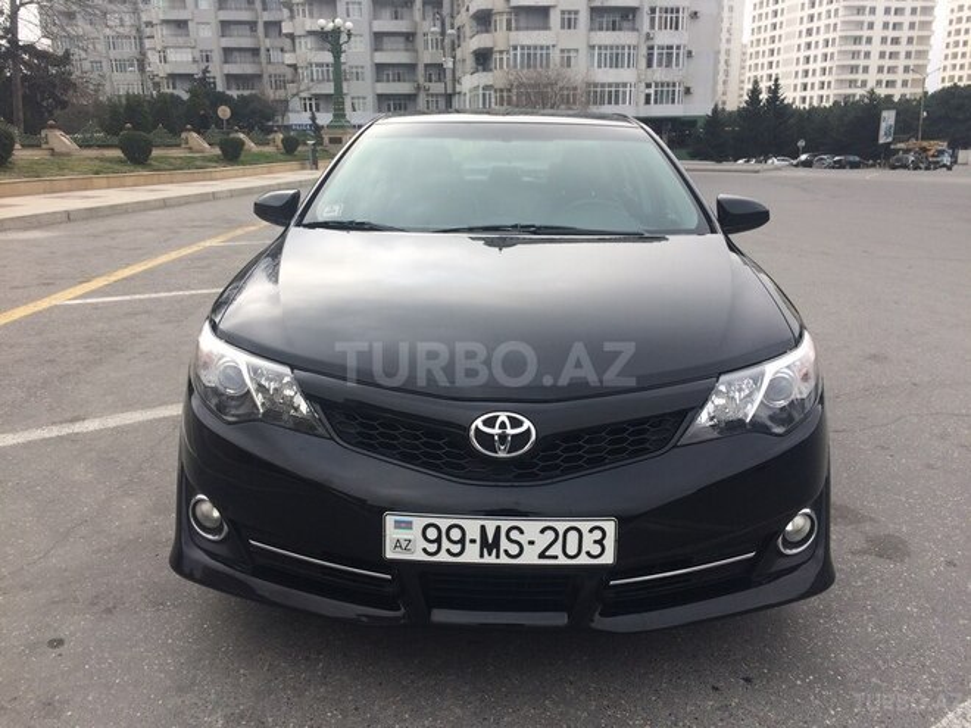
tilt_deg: -17.0
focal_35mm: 29
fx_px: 813
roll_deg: -0.4
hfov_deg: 61.7
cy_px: 364
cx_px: 486
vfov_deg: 48.2
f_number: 2.2
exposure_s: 1/651
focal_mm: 4.15
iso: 32
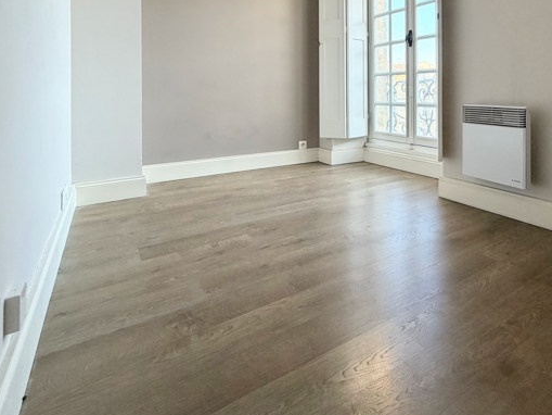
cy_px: 97
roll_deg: +0.2
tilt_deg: +0.0
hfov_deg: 73.5
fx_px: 351
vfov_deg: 57.5
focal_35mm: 22
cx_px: 378
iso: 250
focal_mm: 2.22
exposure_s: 1/121
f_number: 2.2
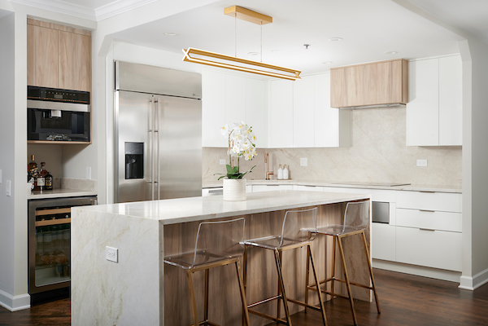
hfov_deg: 54.4
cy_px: 163
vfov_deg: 37.9
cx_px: 244
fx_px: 474
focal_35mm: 35
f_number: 13
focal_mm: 35
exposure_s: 1/200
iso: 200
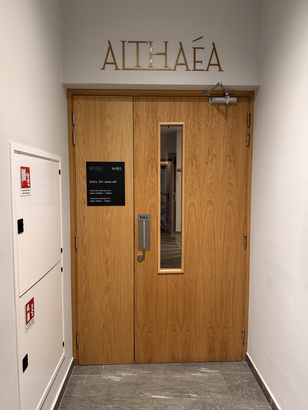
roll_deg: +0.6
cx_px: 154
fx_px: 285
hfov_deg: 56.8
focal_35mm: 24
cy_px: 205
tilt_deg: -6.6
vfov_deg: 71.6
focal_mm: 6.76
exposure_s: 1/50
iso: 320
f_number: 1.78
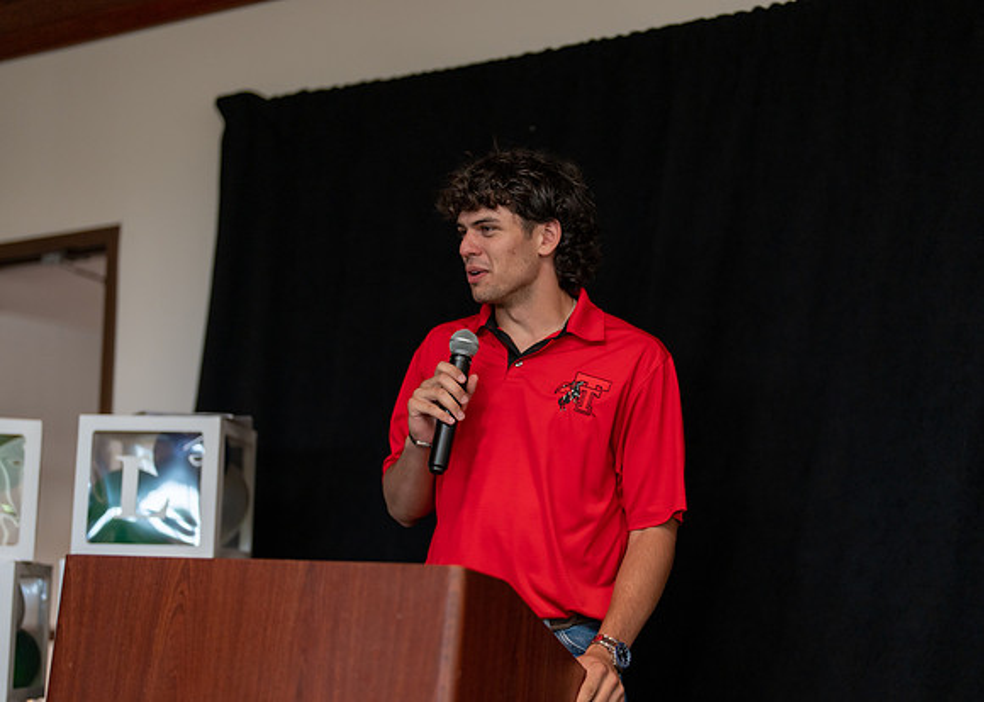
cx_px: 558
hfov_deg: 31.6
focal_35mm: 62
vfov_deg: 22.9
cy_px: 410
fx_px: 1734
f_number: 1.2
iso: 250
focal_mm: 50
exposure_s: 1/320
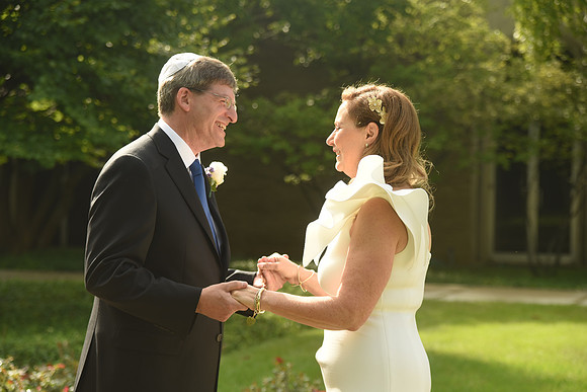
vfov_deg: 13.0
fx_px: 1712
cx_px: 294
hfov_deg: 19.5
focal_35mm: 105
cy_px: 196
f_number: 5
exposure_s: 1/400
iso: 200
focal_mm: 105
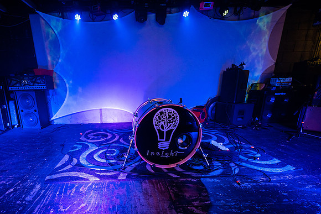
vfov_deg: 71.5
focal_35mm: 16
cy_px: 126
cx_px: 132
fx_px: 147
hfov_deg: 94.0
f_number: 2.8
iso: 3200
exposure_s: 1/80
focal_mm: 14
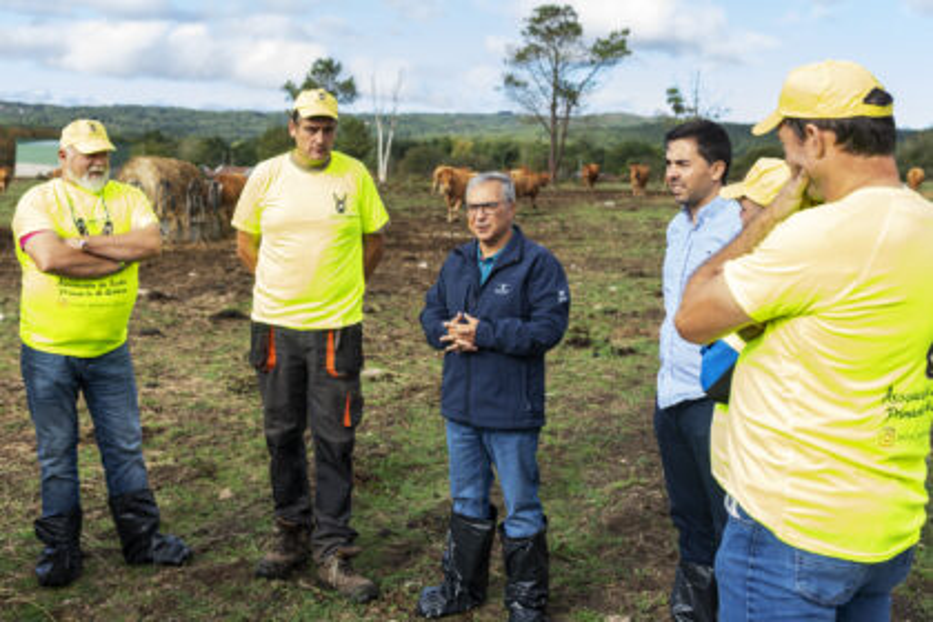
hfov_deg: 54.4
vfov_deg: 37.9
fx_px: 907
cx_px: 466
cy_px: 311
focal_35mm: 35
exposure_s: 1/250
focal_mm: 35
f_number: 4
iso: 100
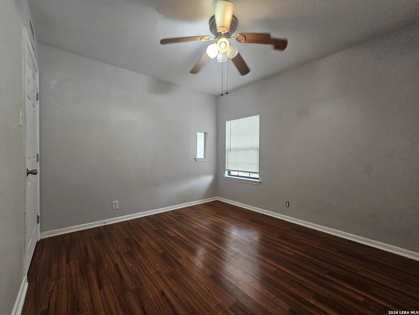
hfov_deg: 106.2
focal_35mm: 13
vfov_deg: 89.9
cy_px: 158
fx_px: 157
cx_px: 210
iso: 320
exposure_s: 1/40
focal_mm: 2.2
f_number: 2.2
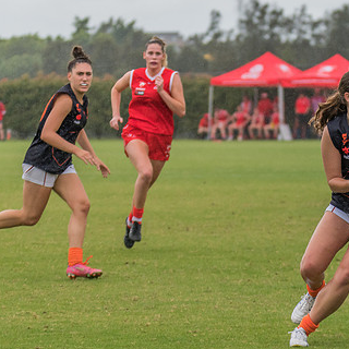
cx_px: 315
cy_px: 201
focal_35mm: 365
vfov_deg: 4.8
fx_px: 4163
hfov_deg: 4.8
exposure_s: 1/1250
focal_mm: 150
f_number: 5
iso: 500
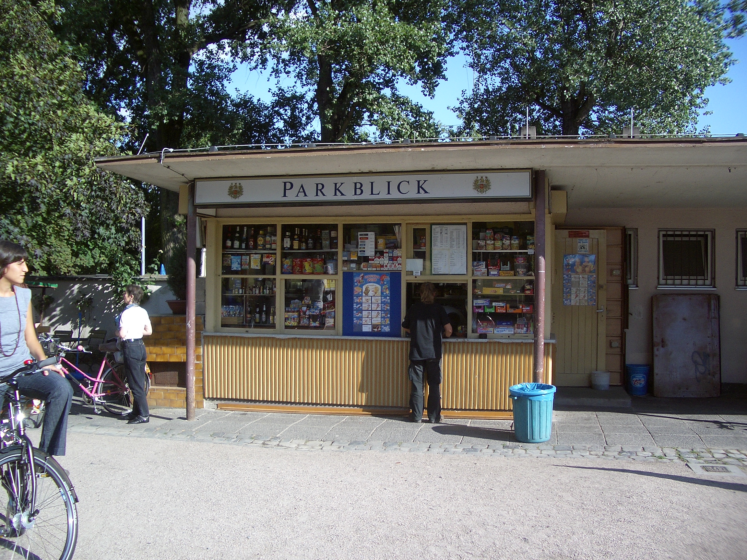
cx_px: 374
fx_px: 755
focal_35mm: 35
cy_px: 280
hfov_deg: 52.6
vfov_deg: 40.7
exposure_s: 1/640
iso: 50
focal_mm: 5.8
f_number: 2.6
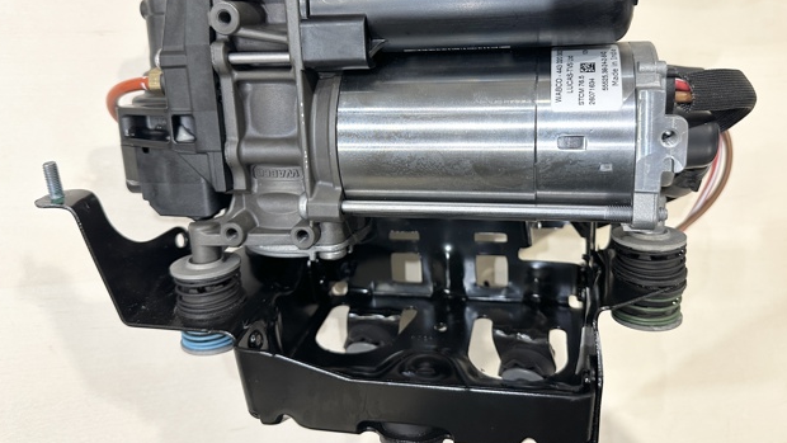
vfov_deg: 42.8
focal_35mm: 27
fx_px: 564
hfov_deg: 69.8
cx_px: 387
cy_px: 187
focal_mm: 6.86
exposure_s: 1/50
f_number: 1.78
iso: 250
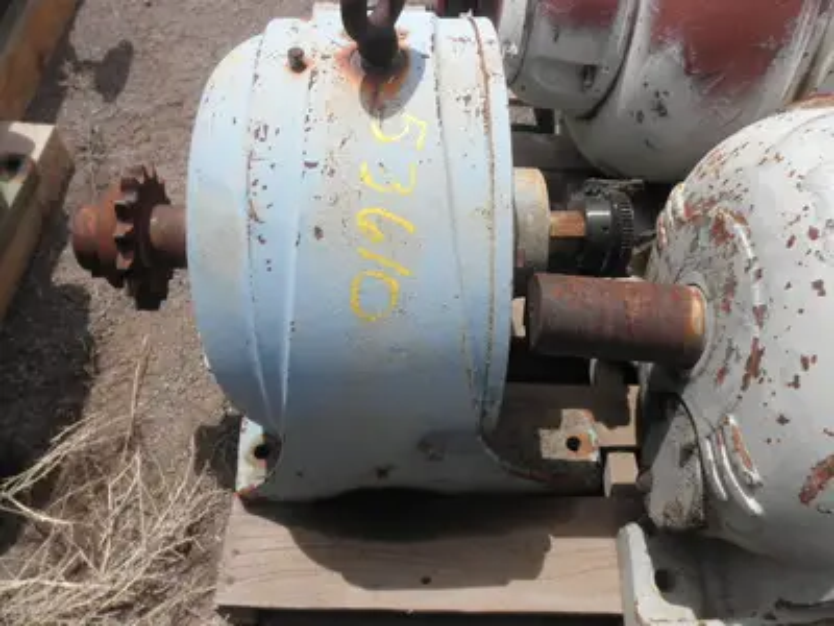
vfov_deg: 49.7
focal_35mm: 28
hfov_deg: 63.4
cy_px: 313
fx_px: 675
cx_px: 417
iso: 64
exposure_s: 1/125
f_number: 8.5
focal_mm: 5
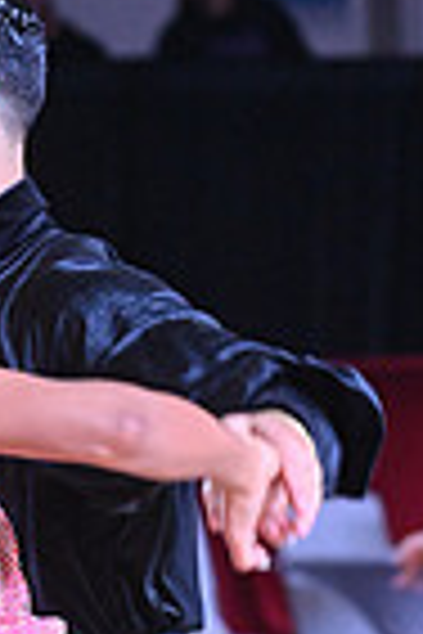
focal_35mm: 557
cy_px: 944
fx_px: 9816
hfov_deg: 2.5
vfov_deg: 3.7
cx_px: -56
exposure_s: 1/400
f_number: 7.1
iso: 4000
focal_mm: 135
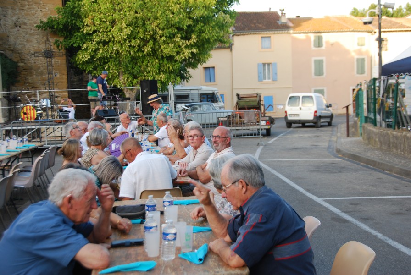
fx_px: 600
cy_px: 138
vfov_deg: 25.8
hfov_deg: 37.8
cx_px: 206
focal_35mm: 52
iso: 200
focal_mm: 35
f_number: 5
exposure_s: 1/100
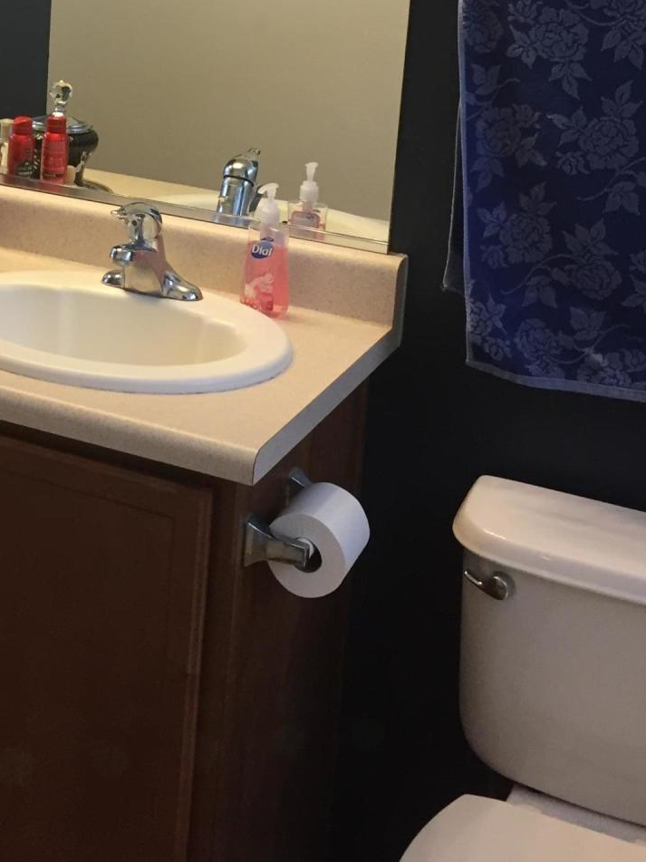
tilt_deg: -10.1
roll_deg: -3.2
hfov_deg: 23.3
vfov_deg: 30.2
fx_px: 1518
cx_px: 48
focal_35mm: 61
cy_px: 71
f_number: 2.2
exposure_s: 1/30
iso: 50
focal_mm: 4.15
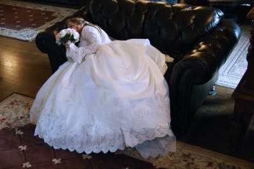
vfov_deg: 29.8
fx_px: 317
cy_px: 84
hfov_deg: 43.6
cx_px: 127
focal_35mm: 45
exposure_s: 1/20
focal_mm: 30
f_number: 4.5
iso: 800
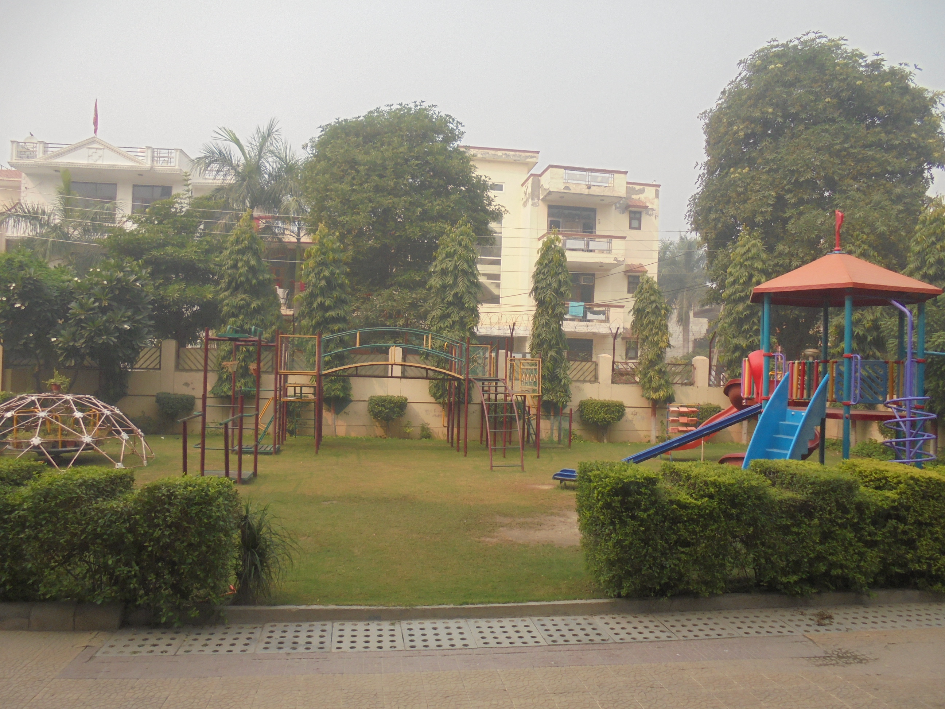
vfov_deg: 53.1
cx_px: 472
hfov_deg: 67.3
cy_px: 354
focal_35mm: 26
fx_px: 710
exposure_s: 1/640
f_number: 3.5
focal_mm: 4.6
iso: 100
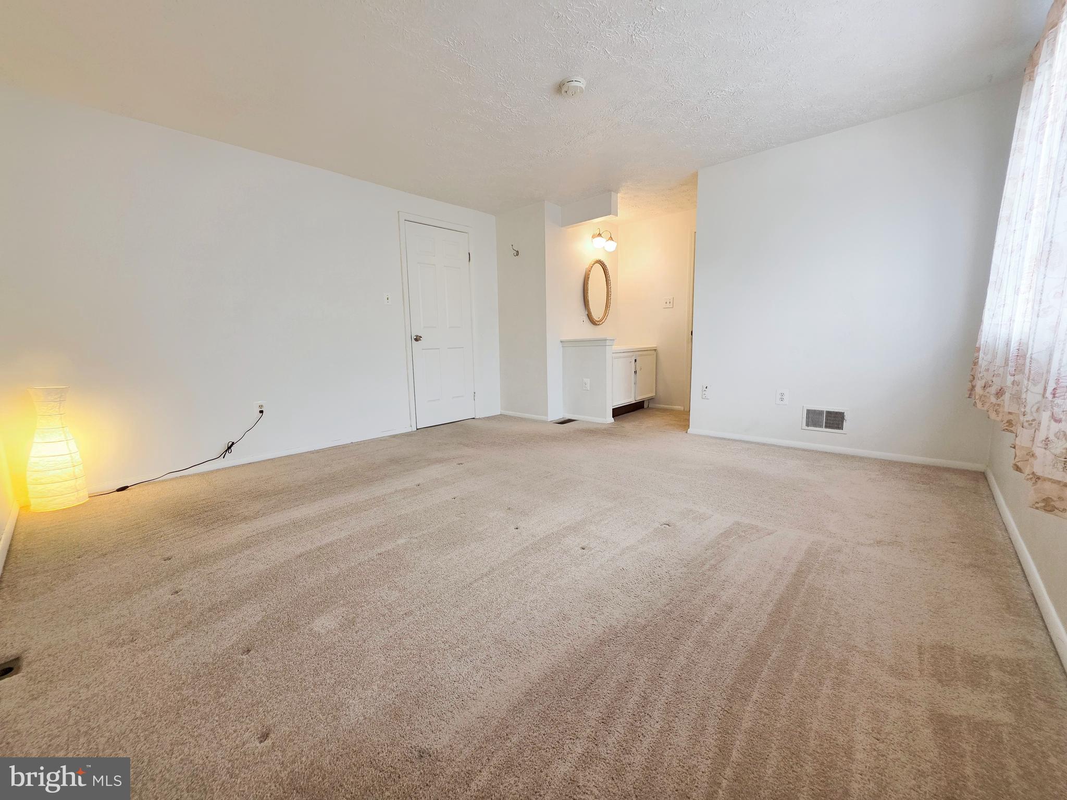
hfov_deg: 106.2
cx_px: 534
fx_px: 401
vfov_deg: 89.9
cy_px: 400
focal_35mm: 13
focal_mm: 2.2
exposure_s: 1/120
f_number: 1.9
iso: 100
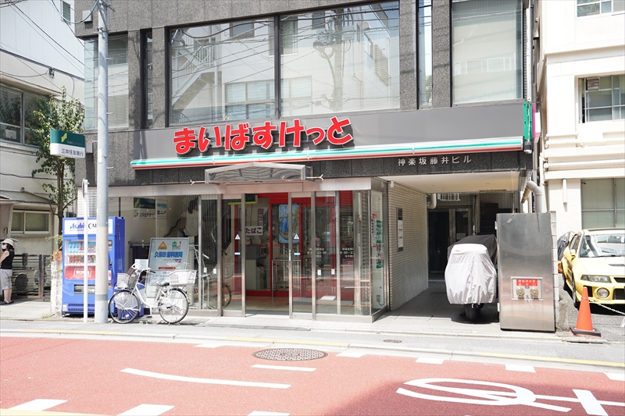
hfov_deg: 54.4
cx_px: 312
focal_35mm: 35
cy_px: 208
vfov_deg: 37.8
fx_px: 607
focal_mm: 35
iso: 100
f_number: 3.2
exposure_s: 1/250
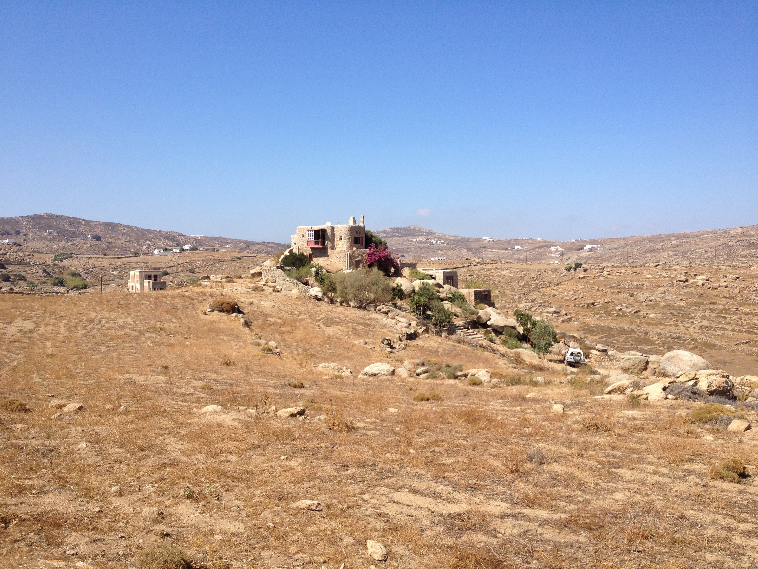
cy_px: 284
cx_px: 379
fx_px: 766
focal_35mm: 35
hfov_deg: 52.6
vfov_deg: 40.7
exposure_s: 1/1842
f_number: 2.4
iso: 50
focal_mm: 4.28
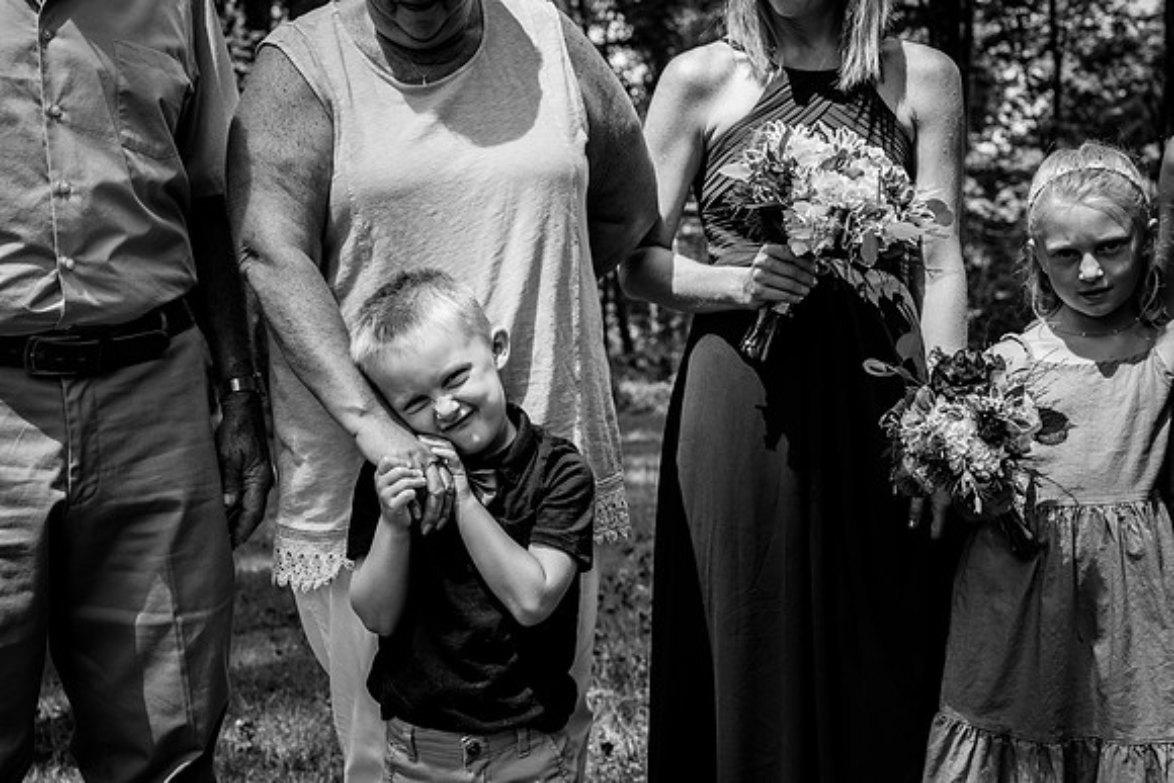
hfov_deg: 28.8
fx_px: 2283
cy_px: 392
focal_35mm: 70
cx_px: 587
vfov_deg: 19.5
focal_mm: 70
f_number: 7.1
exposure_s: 1/160
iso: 160
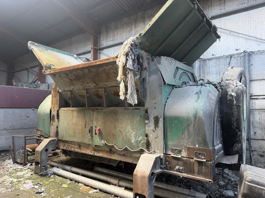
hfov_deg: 71.6
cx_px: 132
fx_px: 184
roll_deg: -0.1
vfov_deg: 56.8
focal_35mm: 24
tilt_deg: +2.8
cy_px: 99
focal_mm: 6.76
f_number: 1.78
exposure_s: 1/89
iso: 200
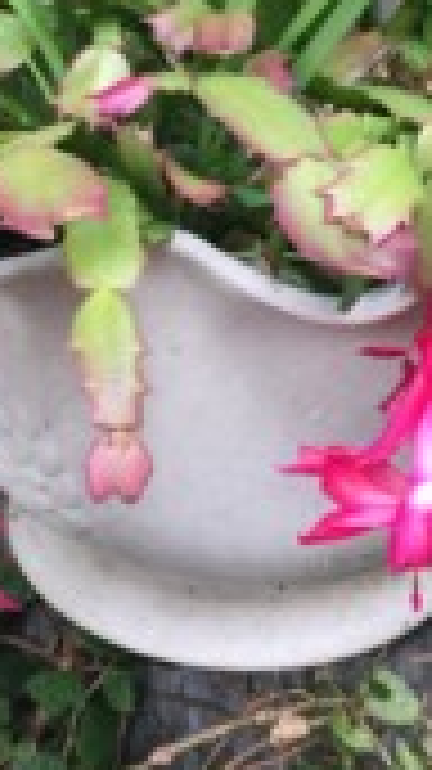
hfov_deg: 14.5
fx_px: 1693
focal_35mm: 83
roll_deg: +0.4
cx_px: 230
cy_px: 189
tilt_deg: -27.6
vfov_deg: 25.3
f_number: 2.2
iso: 32
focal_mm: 4.15
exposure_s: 1/40
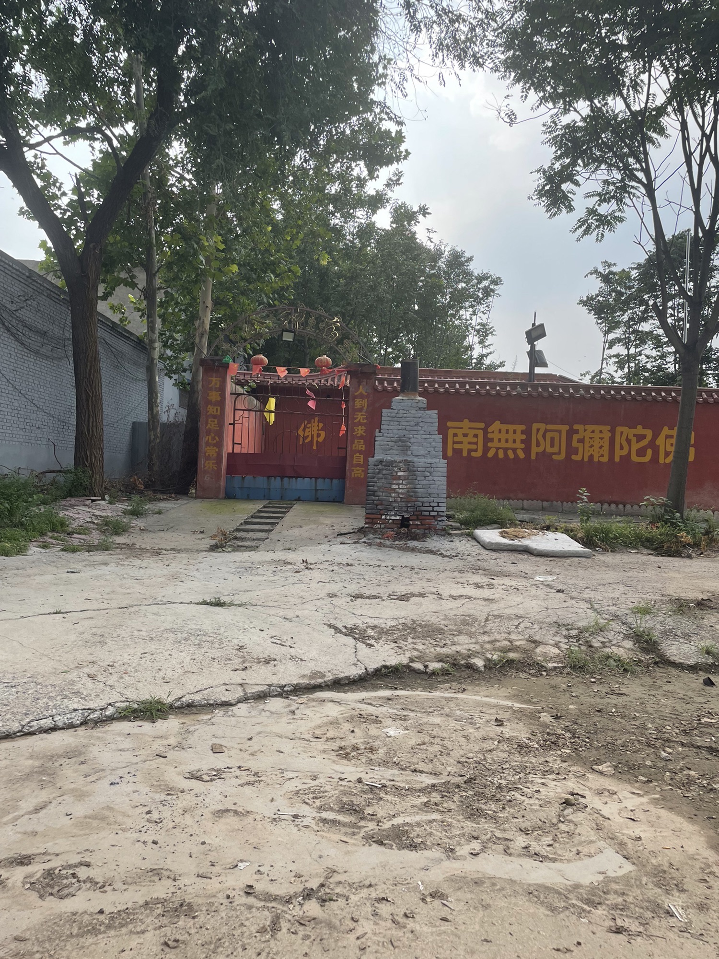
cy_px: 480
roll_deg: -2.1
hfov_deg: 53.1
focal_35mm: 26
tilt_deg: +0.7
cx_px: 360
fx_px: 720
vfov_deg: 67.3
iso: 32
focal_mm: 4.2
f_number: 1.6
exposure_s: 1/2564
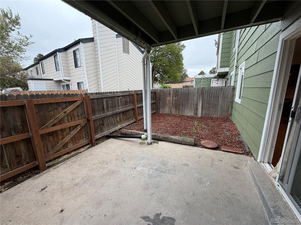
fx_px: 122
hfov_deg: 102.1
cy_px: 112
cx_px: 150
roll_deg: +1.1
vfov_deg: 85.7
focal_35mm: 14
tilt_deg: -10.3
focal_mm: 2.22
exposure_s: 1/224
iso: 40
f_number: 2.2
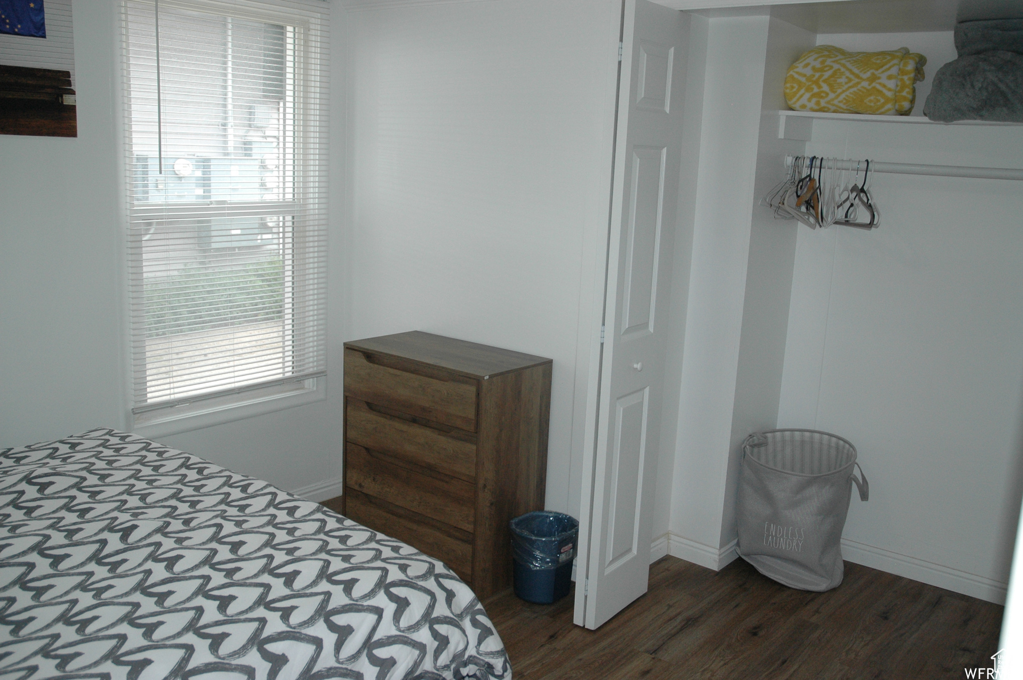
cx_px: 512
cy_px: 340
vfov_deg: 36.8
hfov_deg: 53.2
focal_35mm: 36
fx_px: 1022
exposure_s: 1/125
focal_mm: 24
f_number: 3.8
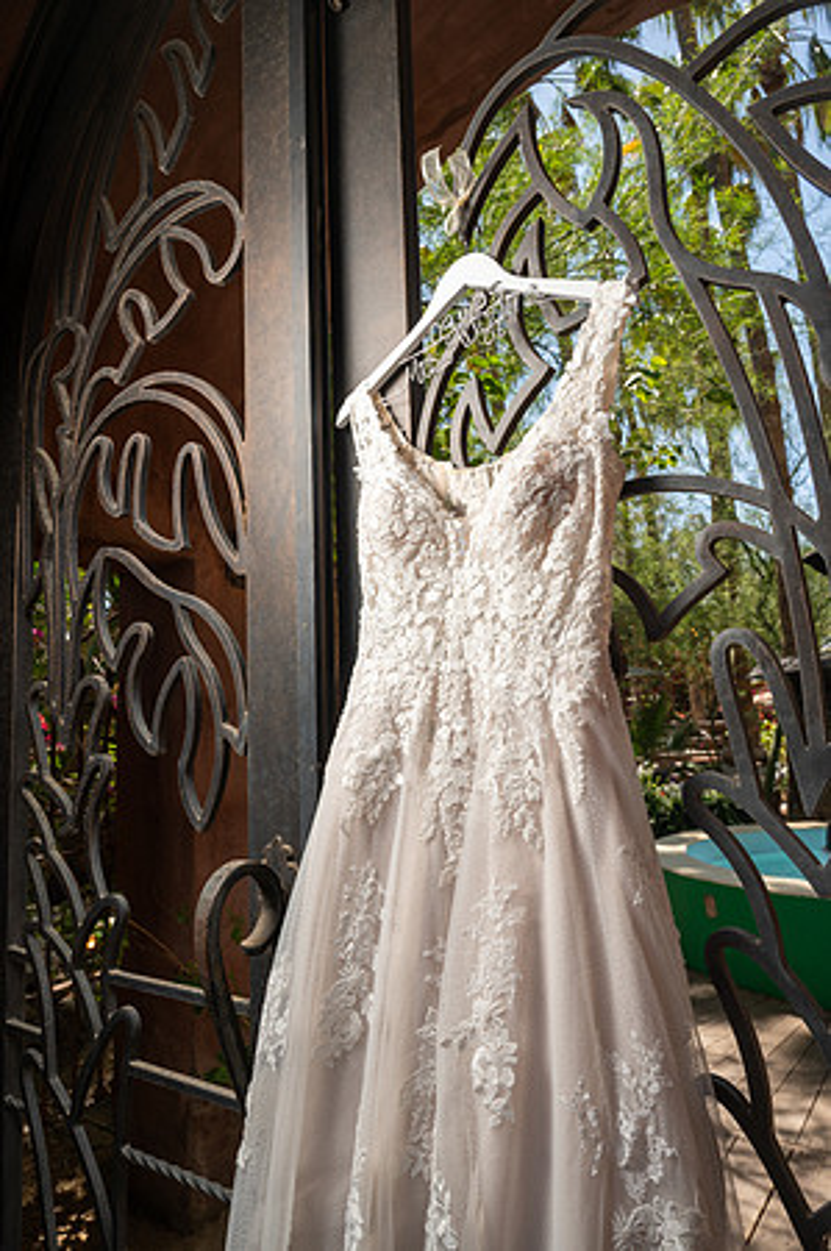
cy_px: 626
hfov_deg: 53.0
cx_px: 416
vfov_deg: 73.8
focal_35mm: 24
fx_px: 833
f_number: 8
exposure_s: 1/200
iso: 50
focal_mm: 24
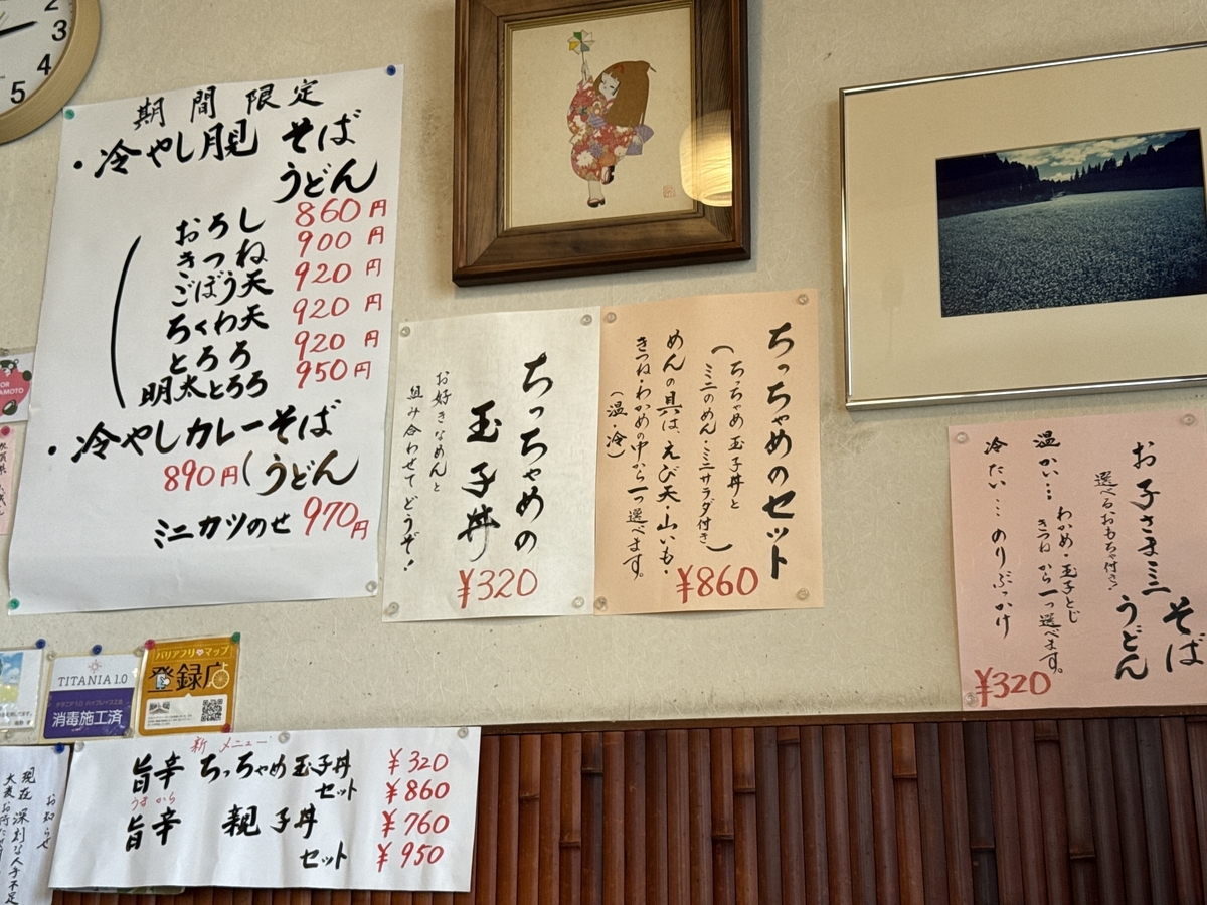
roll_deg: -2.1
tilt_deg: +17.0
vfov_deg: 30.3
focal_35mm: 48
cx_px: 604
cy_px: 452
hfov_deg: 39.7
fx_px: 1674
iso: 64
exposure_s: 1/60
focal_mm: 6.76
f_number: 1.78
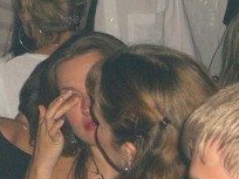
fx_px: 1623
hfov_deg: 8.3
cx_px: -110
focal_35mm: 235
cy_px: 36
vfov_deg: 6.3
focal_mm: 16.6
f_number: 4.4
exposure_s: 1/60
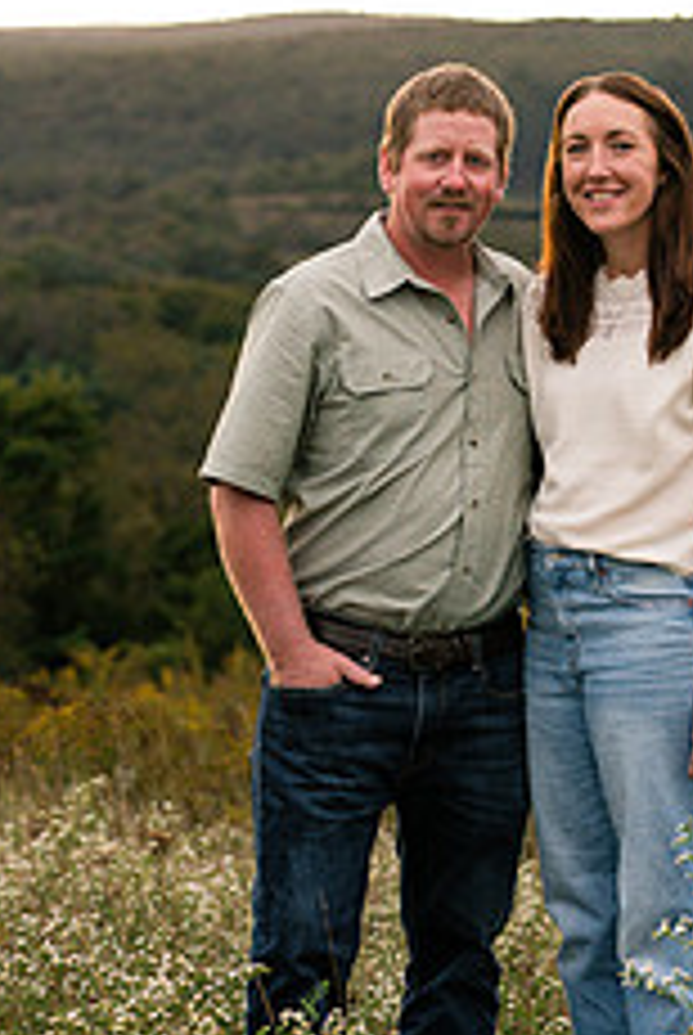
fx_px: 4779
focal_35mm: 166
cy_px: 338
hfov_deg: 8.3
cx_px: 500
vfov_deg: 12.3
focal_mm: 85
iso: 640
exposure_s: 1/320
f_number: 4.5
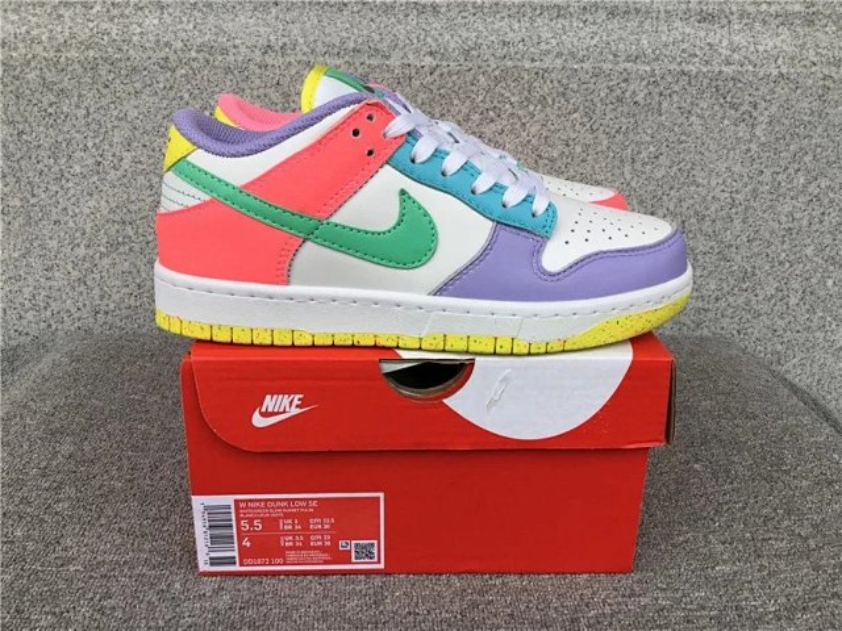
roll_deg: -0.7
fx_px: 754
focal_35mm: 31
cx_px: 421
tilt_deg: -19.3
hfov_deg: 58.4
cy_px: 316
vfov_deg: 45.4
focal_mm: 3.3
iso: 25
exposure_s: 1/151
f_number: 2.4
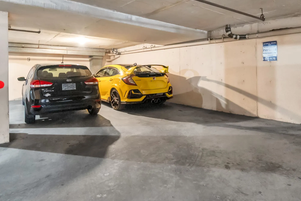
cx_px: 142
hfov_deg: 76.0
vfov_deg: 54.3
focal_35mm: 23
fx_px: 192
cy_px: 71
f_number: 4
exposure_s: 1/6
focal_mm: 10
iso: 3200
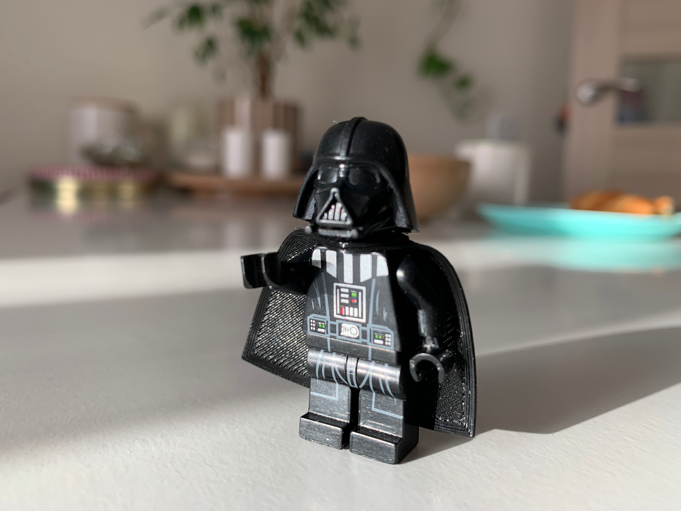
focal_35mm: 26
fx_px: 511
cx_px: 340
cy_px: 256
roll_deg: -2.5
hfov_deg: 67.3
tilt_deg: -8.8
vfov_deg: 53.1
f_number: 1.8
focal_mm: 4.25
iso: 25
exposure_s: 1/122
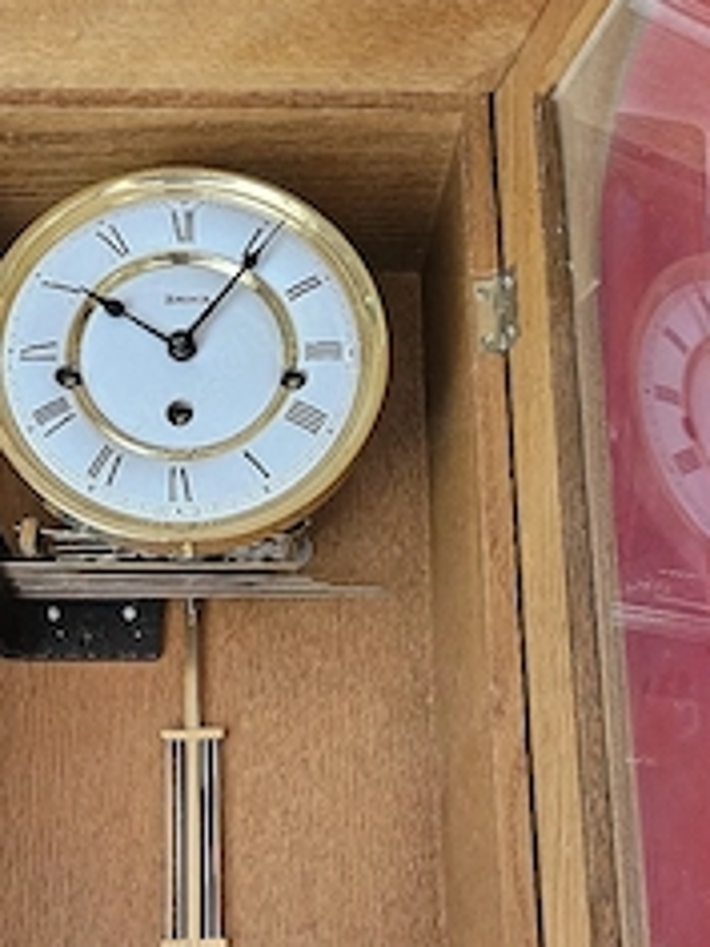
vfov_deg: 45.4
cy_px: 762
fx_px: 1067
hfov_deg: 36.5
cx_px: 249
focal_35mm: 39
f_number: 1.7
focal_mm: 6.3
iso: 500
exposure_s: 1/143
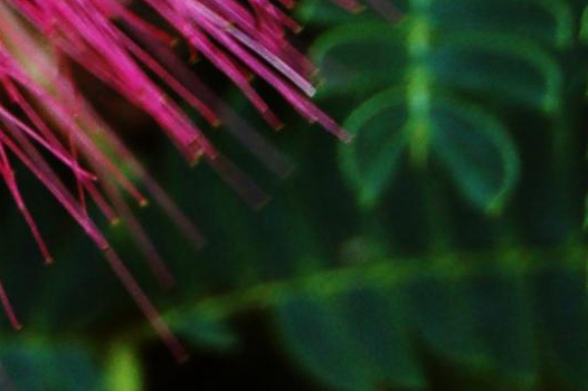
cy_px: -642
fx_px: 5876
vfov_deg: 3.7
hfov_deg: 5.6
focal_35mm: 360
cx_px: -530
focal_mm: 42
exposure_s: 1/60
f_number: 7.1
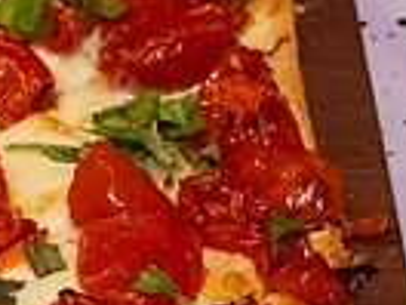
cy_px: 271
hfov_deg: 4.9
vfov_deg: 3.7
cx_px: 181
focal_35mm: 404
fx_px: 4738
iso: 6400
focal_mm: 55
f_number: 7.1
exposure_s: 1/250
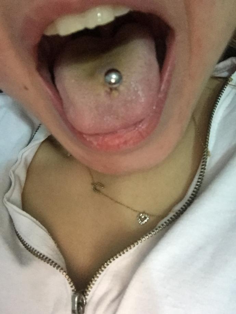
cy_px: 157
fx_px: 282
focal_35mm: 31
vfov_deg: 58.4
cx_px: 118
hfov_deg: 45.4
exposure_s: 1/17
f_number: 2.2
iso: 500
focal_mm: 2.65
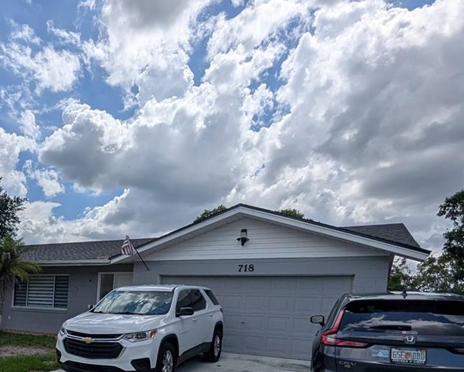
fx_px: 371
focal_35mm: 27
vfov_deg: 48.3
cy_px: 326
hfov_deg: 58.3
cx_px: 81
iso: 51
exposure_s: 1/8333
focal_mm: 2.02
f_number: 1.7
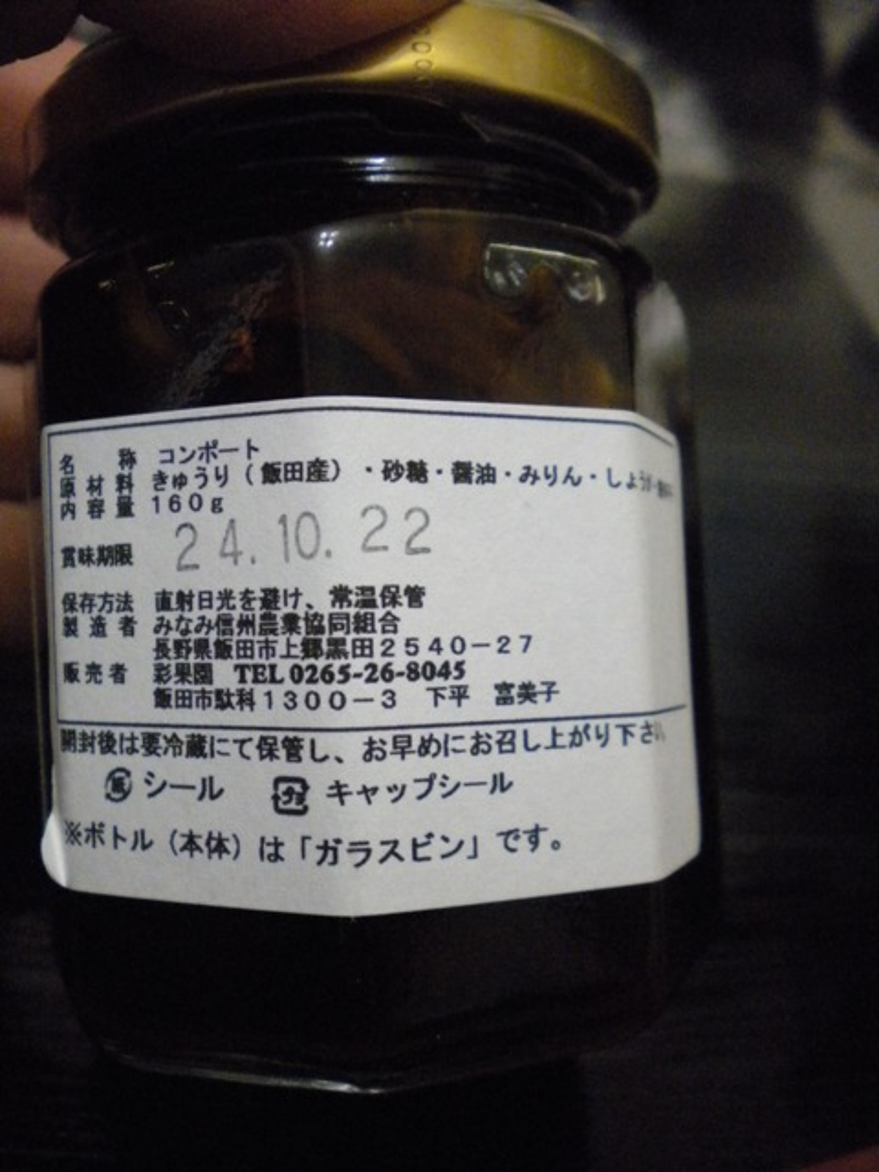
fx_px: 1185
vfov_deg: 52.6
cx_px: 440
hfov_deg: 40.7
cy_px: 586
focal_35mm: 35
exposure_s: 1/21.6
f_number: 3.1
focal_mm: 6.3
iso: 800
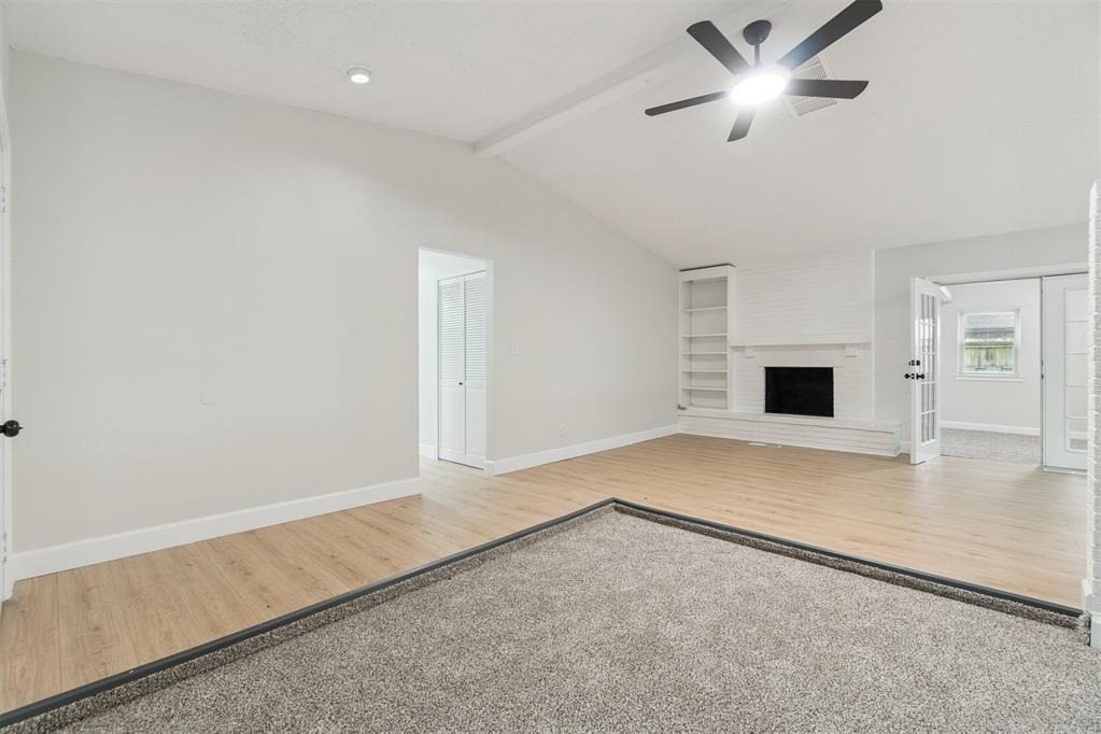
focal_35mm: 15
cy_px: 367
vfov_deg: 77.3
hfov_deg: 100.4
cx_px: 550
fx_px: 459
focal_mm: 10
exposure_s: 1/25
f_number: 6.3
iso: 200
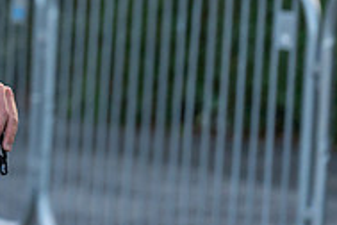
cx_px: -88
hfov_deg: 3.3
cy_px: -122
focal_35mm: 626
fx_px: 5860
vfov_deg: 2.2
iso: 1250
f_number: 2.8
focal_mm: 152
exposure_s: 1/1000
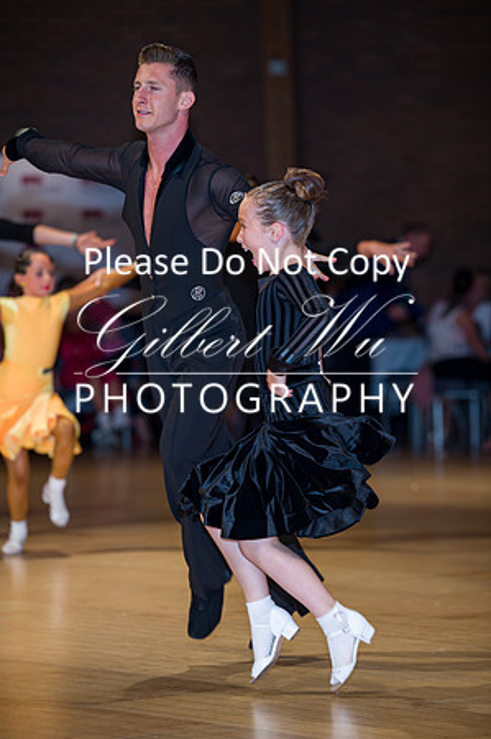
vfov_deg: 11.4
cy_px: 370
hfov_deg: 7.6
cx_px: 246
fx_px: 3691
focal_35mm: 180
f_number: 3.5
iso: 400
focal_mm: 180
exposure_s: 1/250
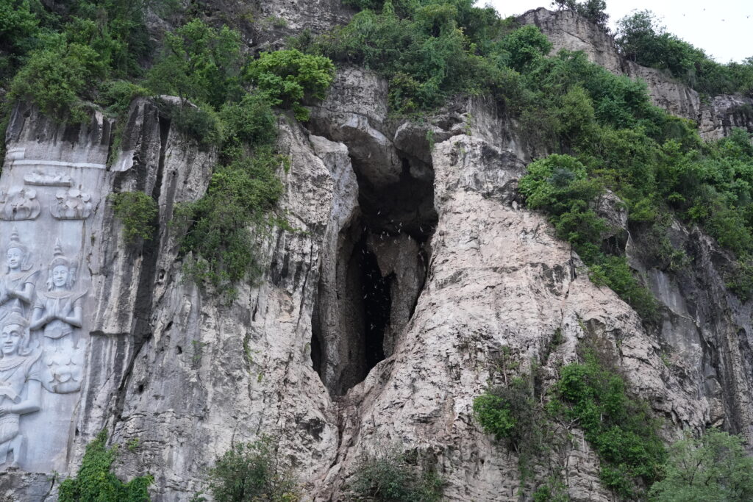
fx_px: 1004
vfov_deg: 28.1
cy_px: 251
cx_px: 376
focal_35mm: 48
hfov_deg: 41.1
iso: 4000
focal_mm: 48
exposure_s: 1/160
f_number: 4
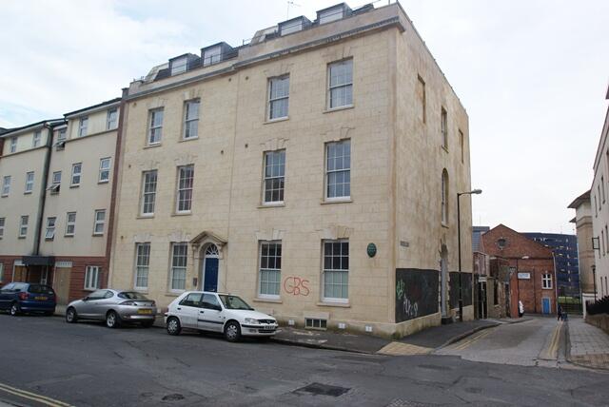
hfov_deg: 70.4
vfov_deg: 50.5
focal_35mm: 26
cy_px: 204
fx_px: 432
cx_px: 304
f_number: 7.1
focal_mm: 17
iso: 100
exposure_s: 1/50
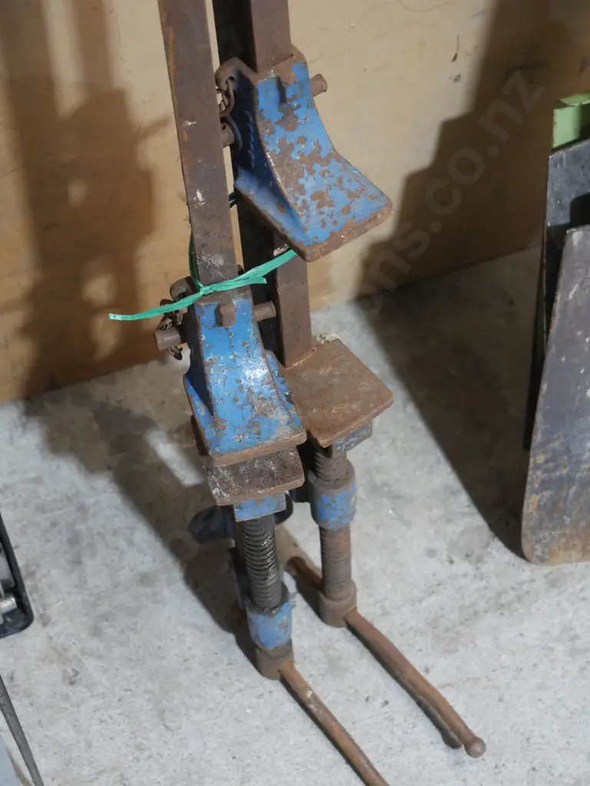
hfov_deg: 23.7
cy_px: 393
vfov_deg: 31.2
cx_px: 295
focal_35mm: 62
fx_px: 1408
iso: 2500
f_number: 5.4
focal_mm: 31
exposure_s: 1/80
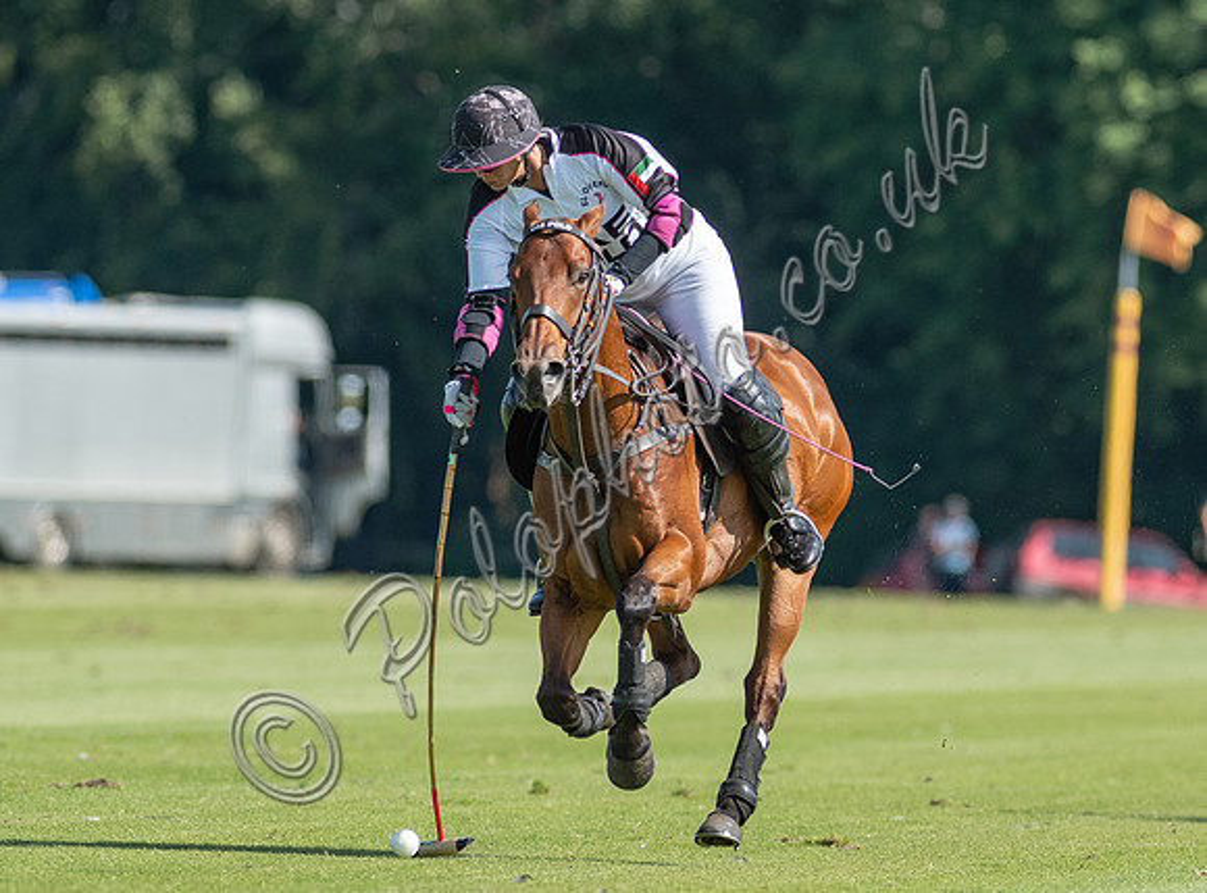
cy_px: 396
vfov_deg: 2.0
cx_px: 581
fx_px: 25999
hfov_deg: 2.7
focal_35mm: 749
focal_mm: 300
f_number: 4
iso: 250
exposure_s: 1/2500
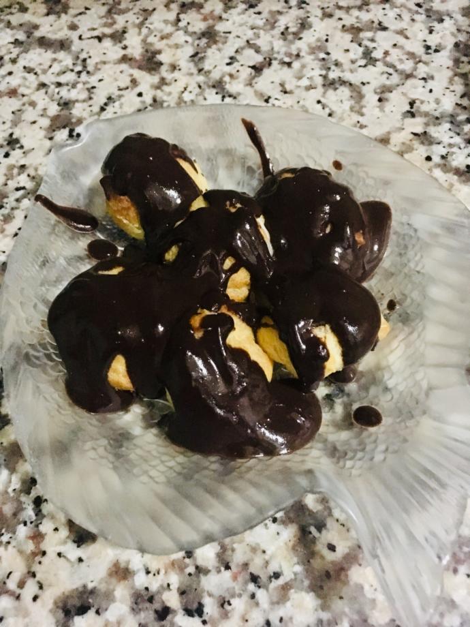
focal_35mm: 29
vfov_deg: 61.7
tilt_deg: -60.5
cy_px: 314
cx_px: 235
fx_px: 525
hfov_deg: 48.2
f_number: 2.2
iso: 1000
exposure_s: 1/17
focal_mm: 4.15
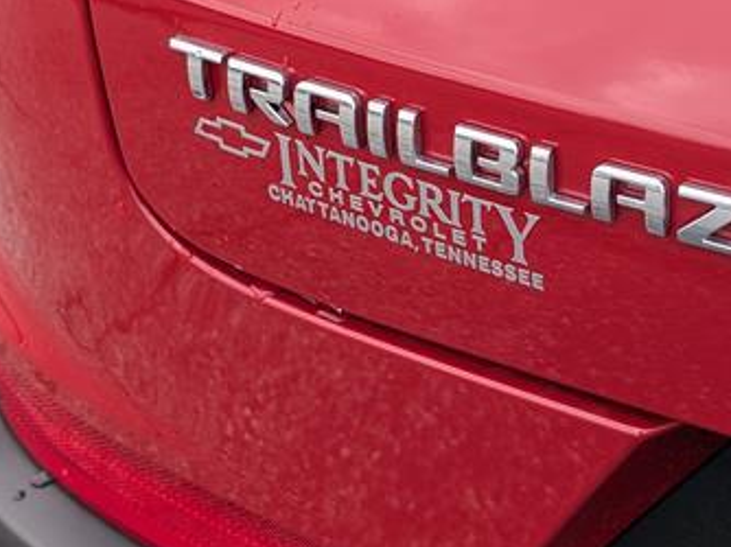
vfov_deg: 15.7
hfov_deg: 20.7
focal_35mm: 94
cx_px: 560
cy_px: 168
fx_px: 1984
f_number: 1.68
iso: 20
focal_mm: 6.9
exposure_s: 1/132
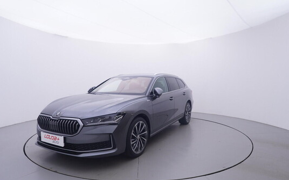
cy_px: 94
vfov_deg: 52.0
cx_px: 144
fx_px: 185
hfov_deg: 75.9
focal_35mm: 24
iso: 200
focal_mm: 15
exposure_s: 1/80
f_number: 5
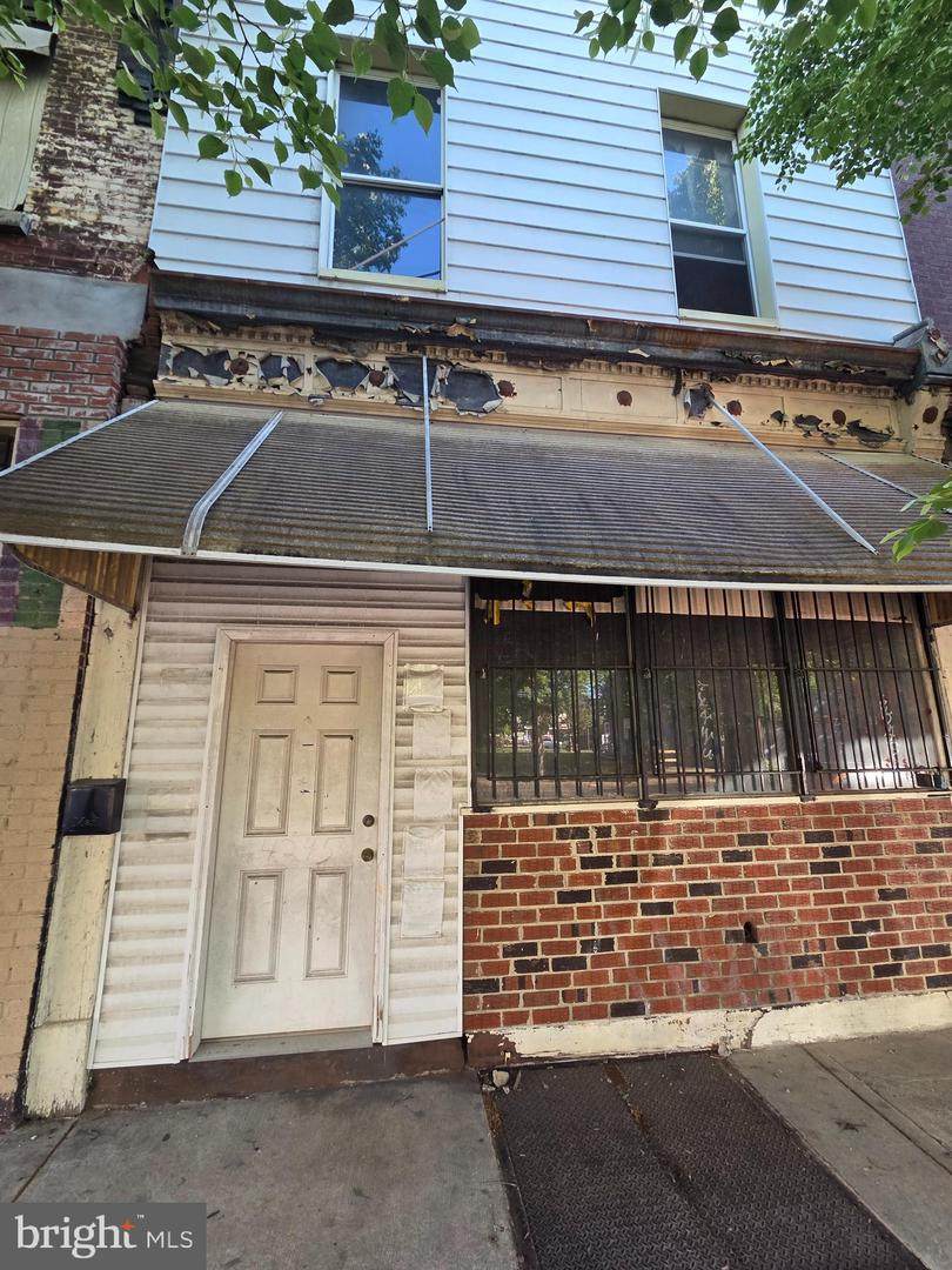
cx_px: 476
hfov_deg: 89.9
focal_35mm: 13
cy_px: 635
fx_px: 477
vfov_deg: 106.2
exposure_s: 1/120
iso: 100
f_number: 2.2
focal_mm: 2.2
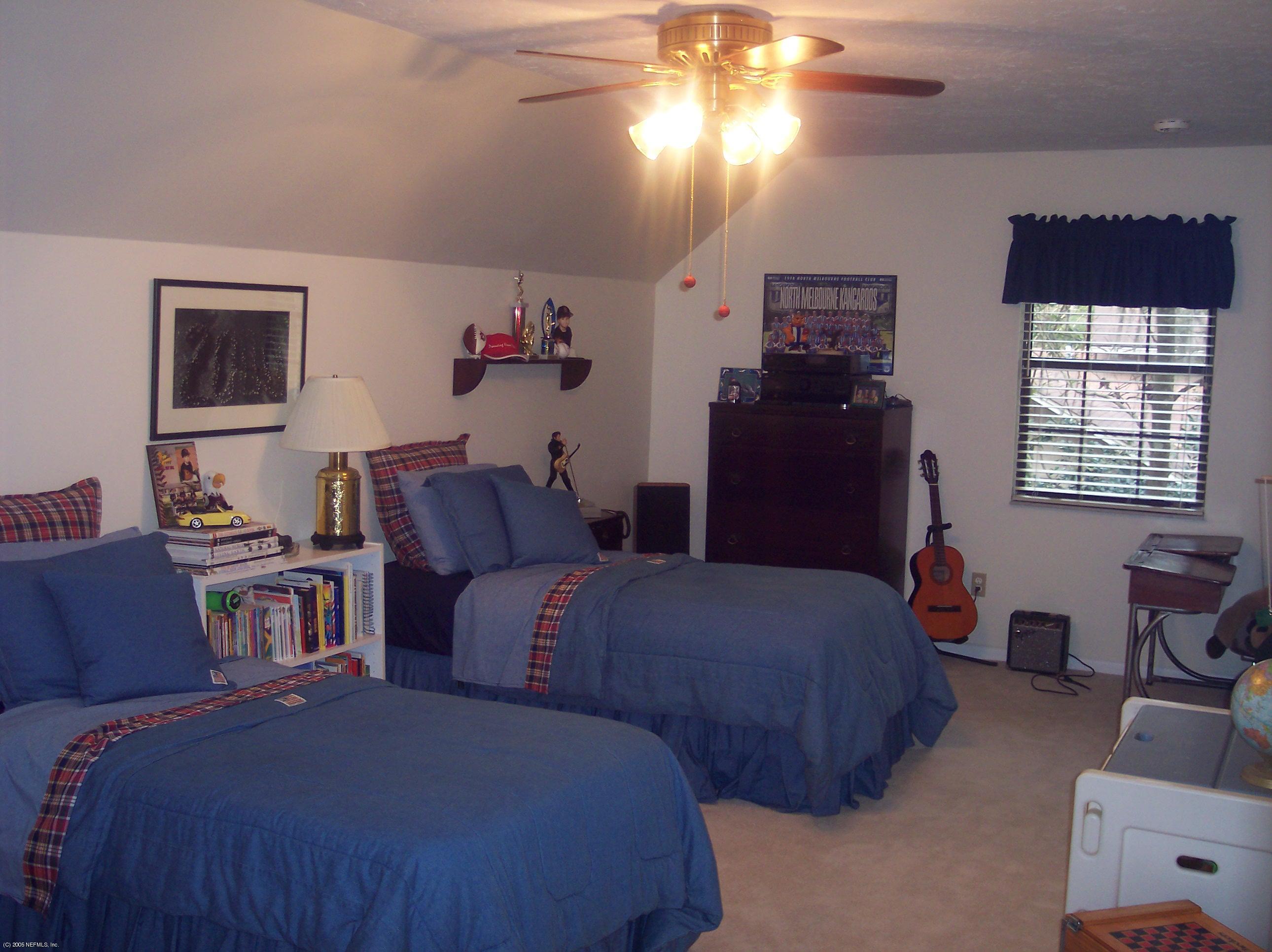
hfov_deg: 49.0
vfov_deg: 37.7
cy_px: 476
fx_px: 1396
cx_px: 636
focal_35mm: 38
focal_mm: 8
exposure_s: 1/30
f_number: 2.8
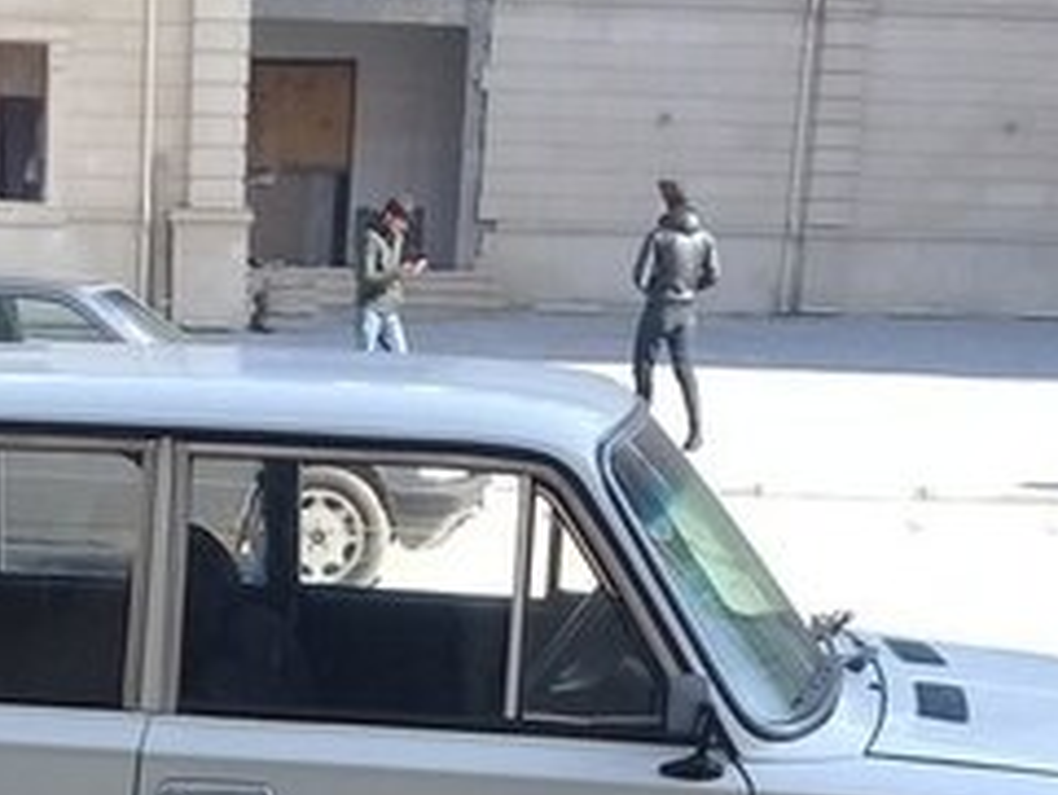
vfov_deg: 16.6
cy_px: 990
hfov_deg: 22.7
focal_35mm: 85
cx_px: 237
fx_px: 2599
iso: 50
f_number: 2.2
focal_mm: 3.3
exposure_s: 1/262
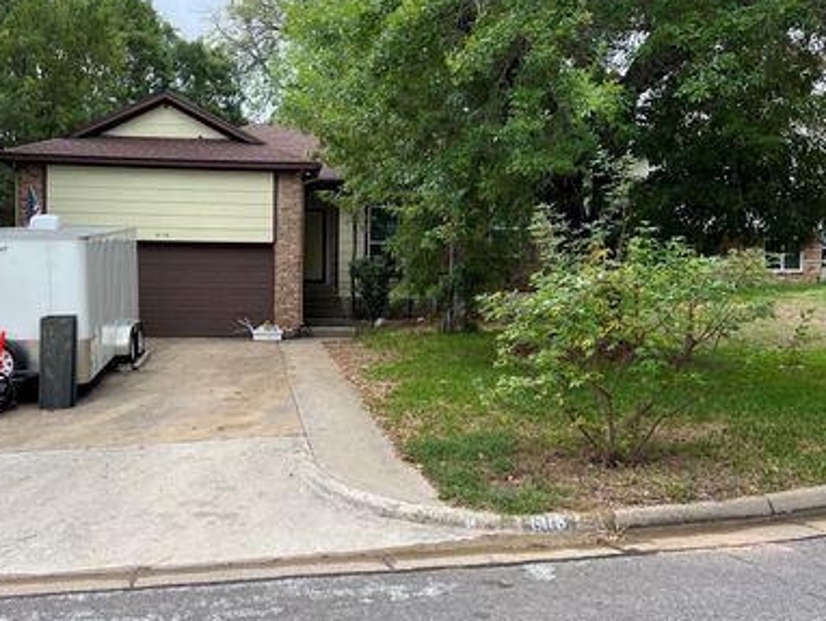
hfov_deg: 53.2
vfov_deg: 41.8
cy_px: 310
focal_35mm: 34
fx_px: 812
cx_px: 301
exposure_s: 1/466
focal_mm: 5.7
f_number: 1.5
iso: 50
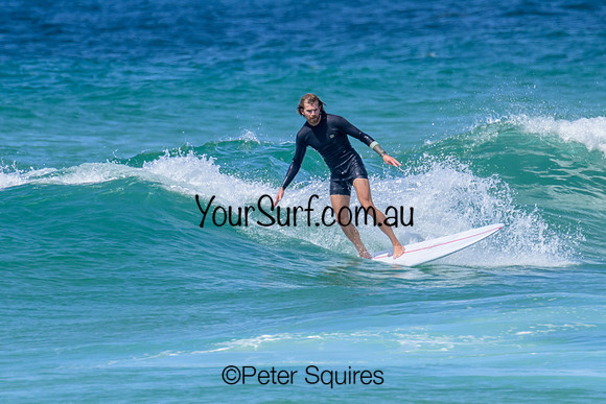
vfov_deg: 1.3
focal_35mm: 1087
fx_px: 18298
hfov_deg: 1.9
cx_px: 305
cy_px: 162
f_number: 11
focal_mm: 800
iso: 1000
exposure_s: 1/2000
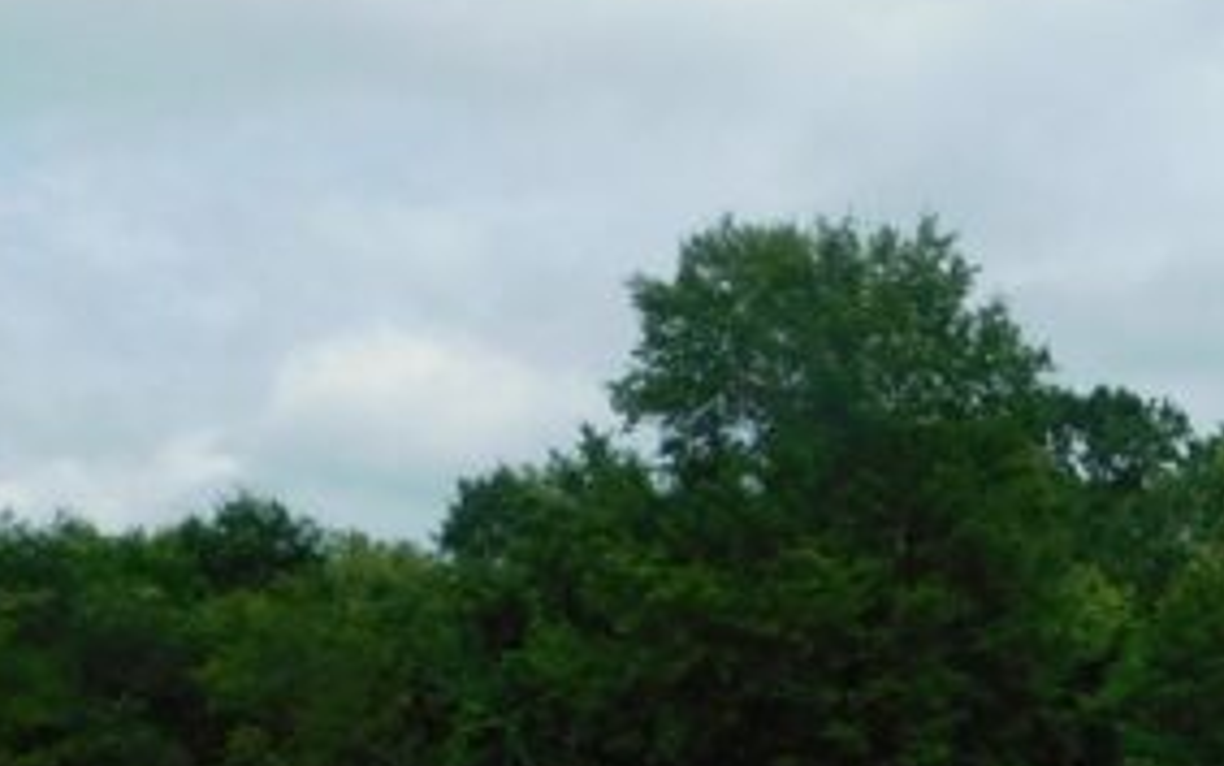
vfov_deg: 17.8
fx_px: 2302
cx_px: 1401
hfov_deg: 26.9
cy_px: 956
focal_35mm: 69
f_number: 6
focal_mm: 4
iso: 125
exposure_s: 1/640
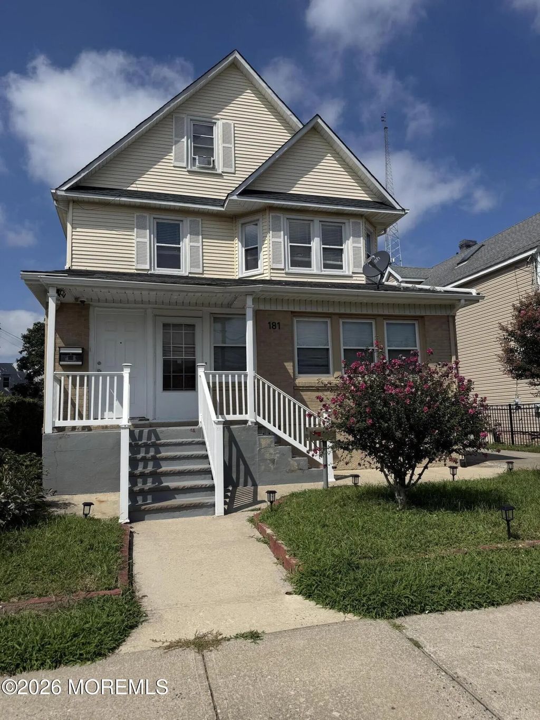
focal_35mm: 24
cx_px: 270
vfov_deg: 71.6
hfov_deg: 56.8
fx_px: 499
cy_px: 360
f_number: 1.78
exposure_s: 1/9091
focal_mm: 6.76
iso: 80
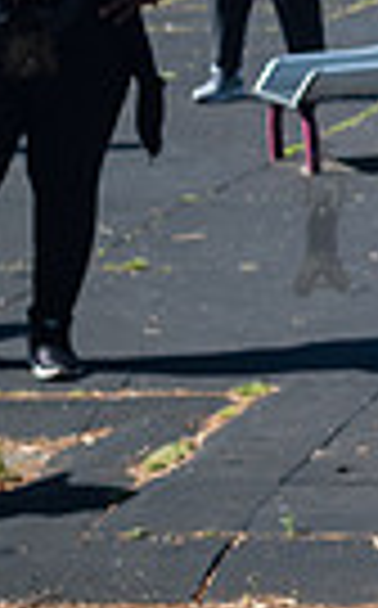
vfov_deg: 11.9
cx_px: 1009
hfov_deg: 6.9
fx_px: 2894
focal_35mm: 175
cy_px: 13
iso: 200
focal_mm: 35
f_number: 4.5
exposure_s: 1/1000
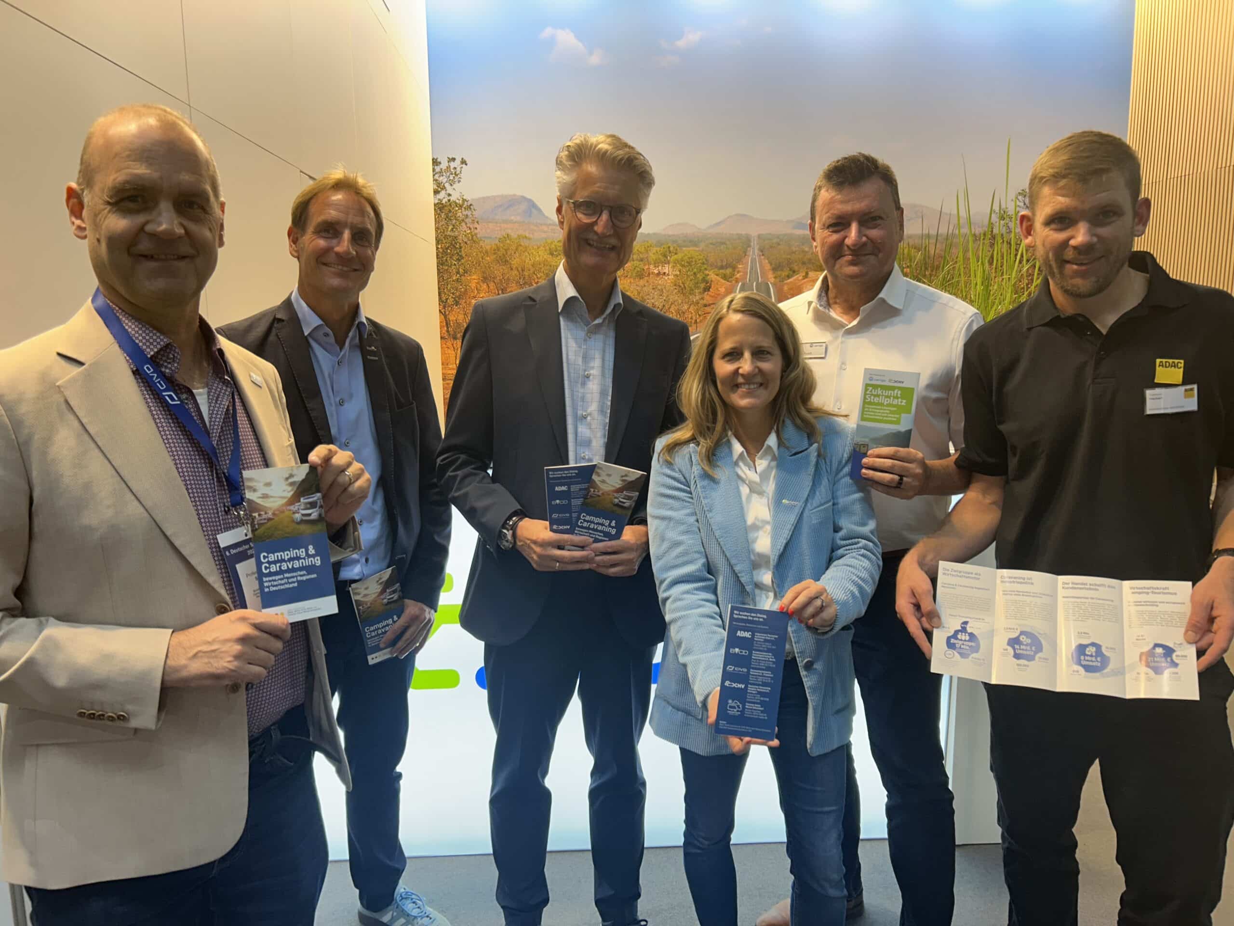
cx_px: 617
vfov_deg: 53.1
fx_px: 927
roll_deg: +0.8
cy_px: 463
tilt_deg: -7.9
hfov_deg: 67.3
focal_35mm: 26
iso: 40
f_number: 1.5
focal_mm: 5.7
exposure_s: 1/100
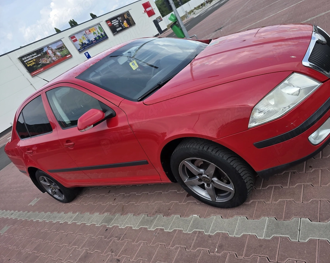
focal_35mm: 25
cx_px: 182
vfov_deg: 56.8
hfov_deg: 67.9
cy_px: 128
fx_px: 244
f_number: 1.7
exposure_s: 1/3972
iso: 80
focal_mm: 6.3
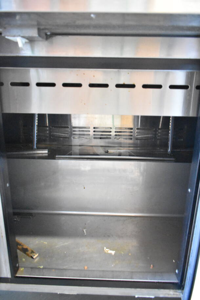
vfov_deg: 67.4
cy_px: 150
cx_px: 100
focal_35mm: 27
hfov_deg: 48.0
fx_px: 225
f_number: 3.5
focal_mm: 18
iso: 11400
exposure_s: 1/30
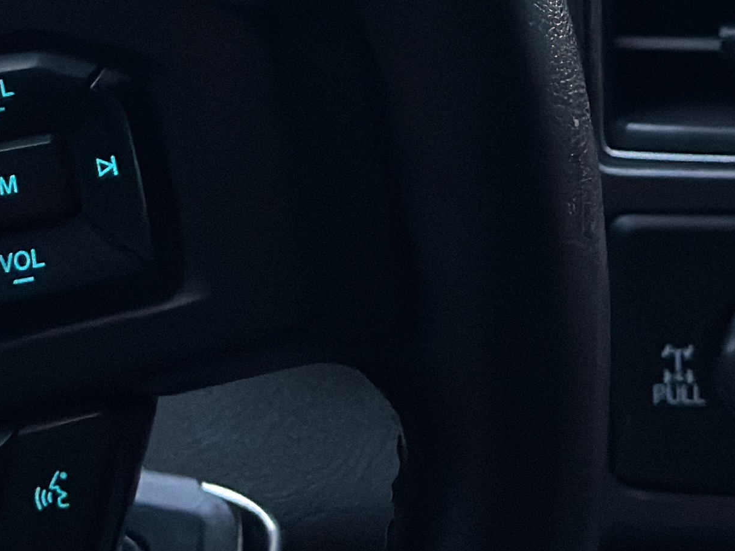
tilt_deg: -22.2
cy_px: -435
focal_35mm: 159
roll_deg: -1.1
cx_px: 365
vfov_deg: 8.9
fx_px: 3376
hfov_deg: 12.4
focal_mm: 6.76
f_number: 1.78
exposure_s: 1/40
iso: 320
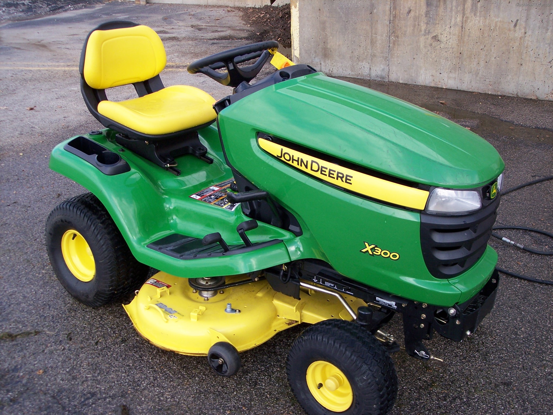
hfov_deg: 47.9
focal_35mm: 39
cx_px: 276
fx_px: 623
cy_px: 208
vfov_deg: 36.8
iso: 100
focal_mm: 8
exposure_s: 1/250
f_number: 3.4
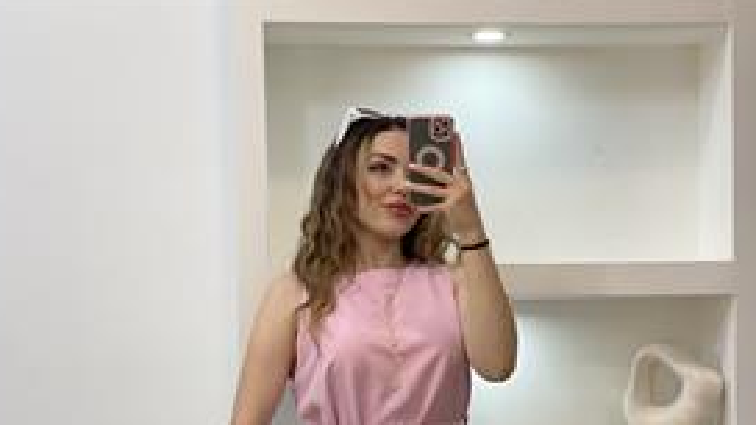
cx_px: 392
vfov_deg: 13.5
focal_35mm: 86
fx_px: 1724
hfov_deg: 24.7
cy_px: 562
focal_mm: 6
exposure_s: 1/100
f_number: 2
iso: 80
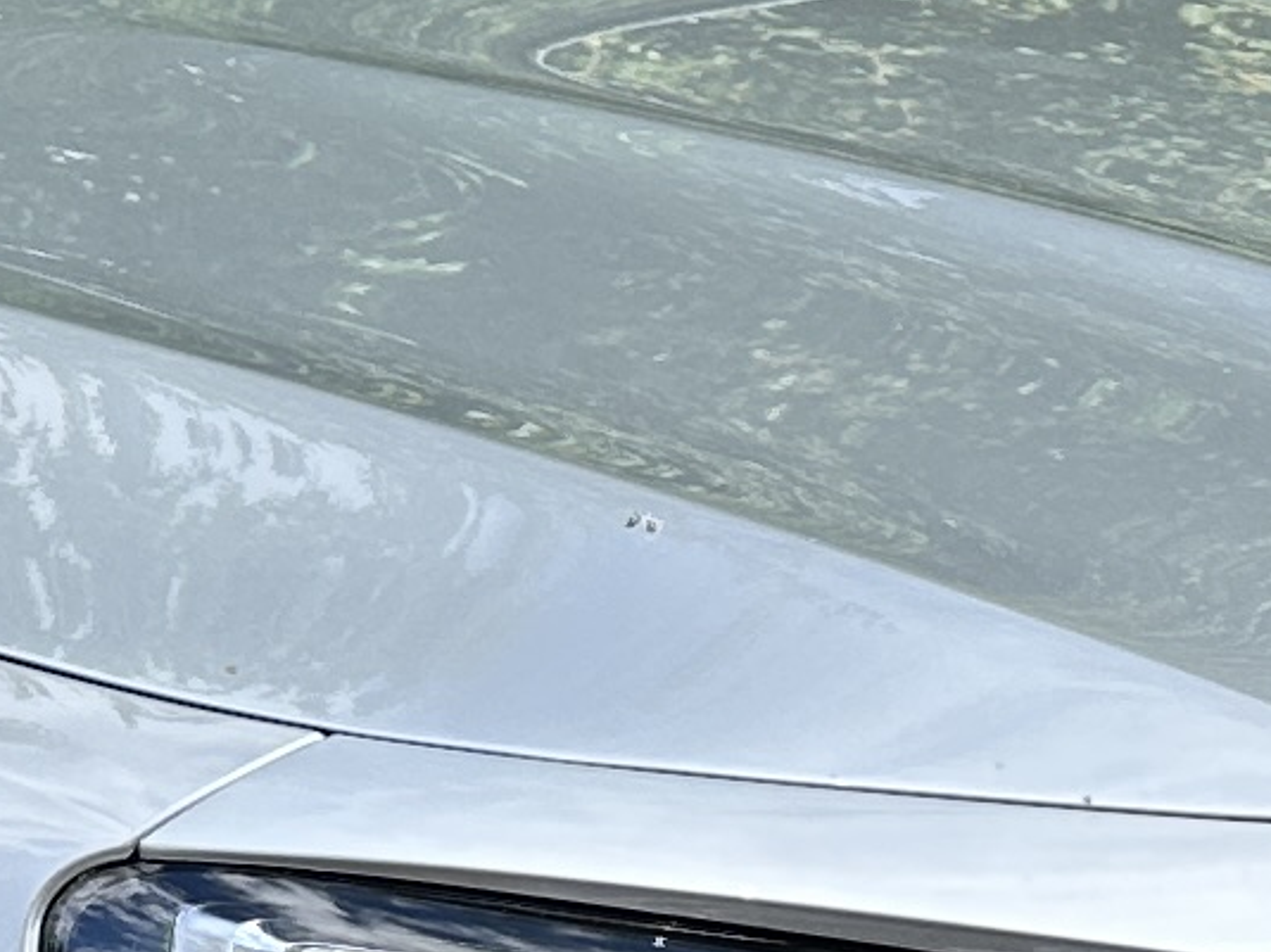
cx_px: 159
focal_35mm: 181
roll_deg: -1.2
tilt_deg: -9.2
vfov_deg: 8.2
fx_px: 6644
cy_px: 843
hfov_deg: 10.9
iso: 80
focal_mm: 6.86
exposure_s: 1/1321
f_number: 1.78
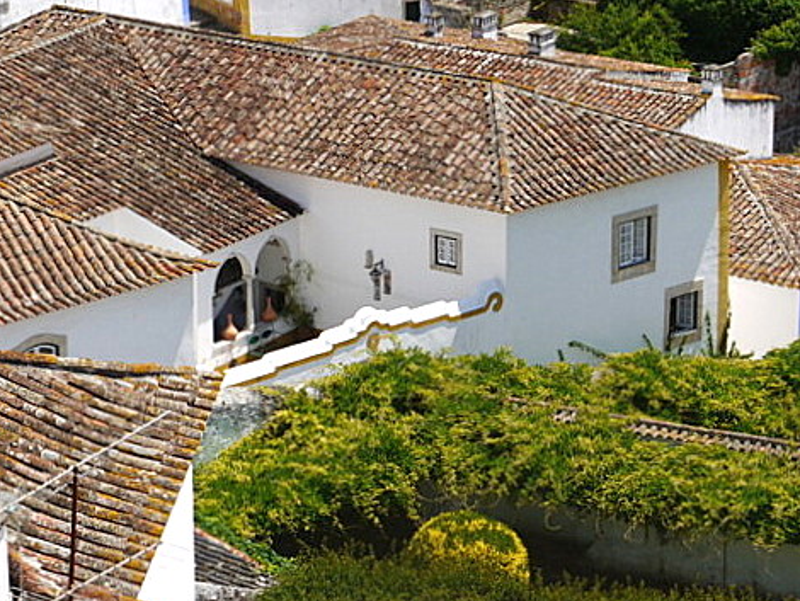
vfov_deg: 11.0
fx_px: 3122
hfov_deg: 14.4
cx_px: 37
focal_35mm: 135
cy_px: 203
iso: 100
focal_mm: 31
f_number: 7.1
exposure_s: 1/160
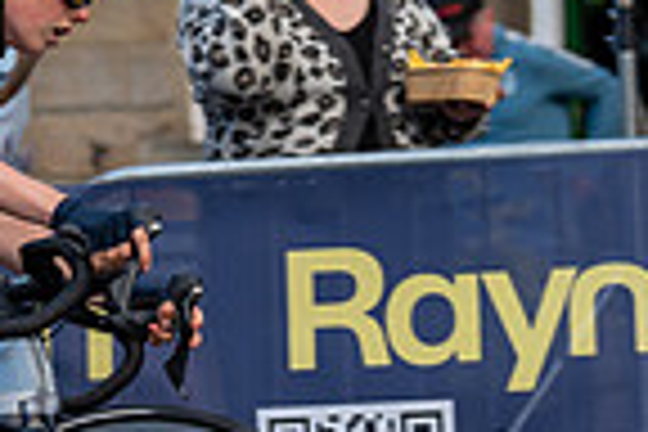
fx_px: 5598
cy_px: 227
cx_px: -328
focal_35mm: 311
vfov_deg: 4.4
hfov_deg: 6.5
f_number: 3.2
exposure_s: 1/1000
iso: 400
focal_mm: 77
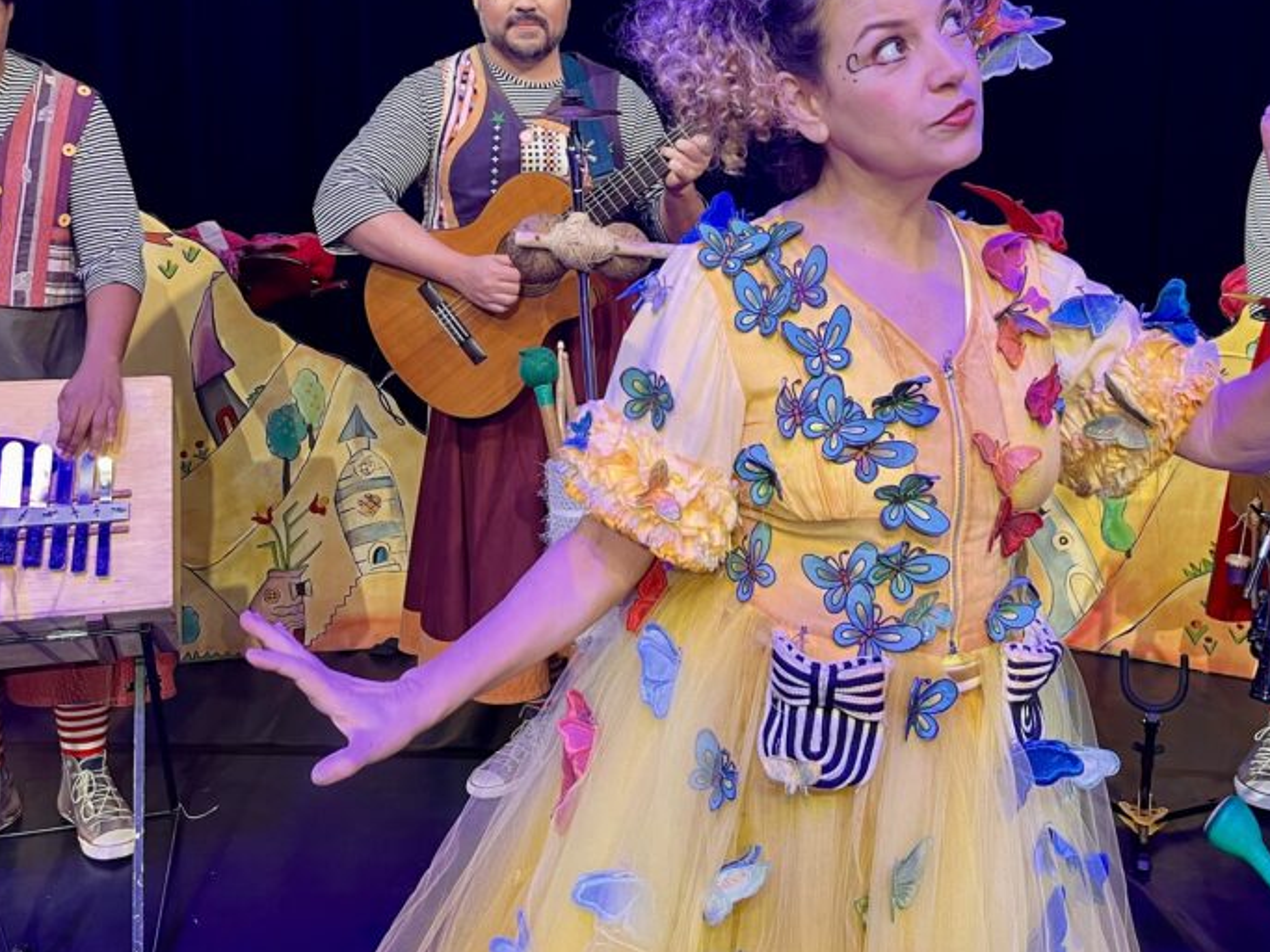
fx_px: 1431
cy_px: 333
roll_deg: +0.1
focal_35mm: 39
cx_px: 727
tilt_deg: -11.4
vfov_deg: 36.5
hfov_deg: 47.7
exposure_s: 1/60
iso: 100
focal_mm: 5.1
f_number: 1.6
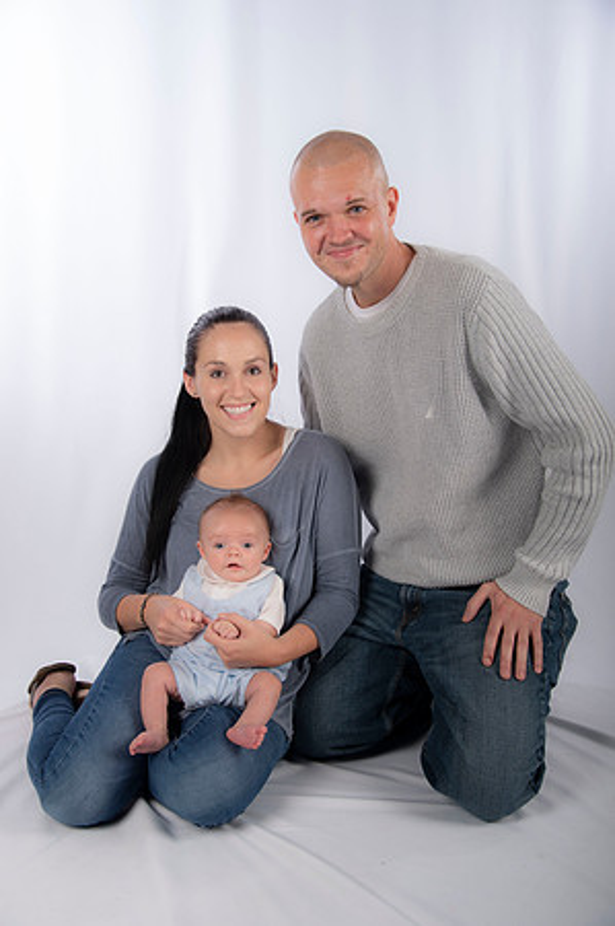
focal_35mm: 40
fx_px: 1027
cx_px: 308
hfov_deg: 33.3
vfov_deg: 48.5
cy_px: 463
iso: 100
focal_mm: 40
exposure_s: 1/200
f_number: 5.6
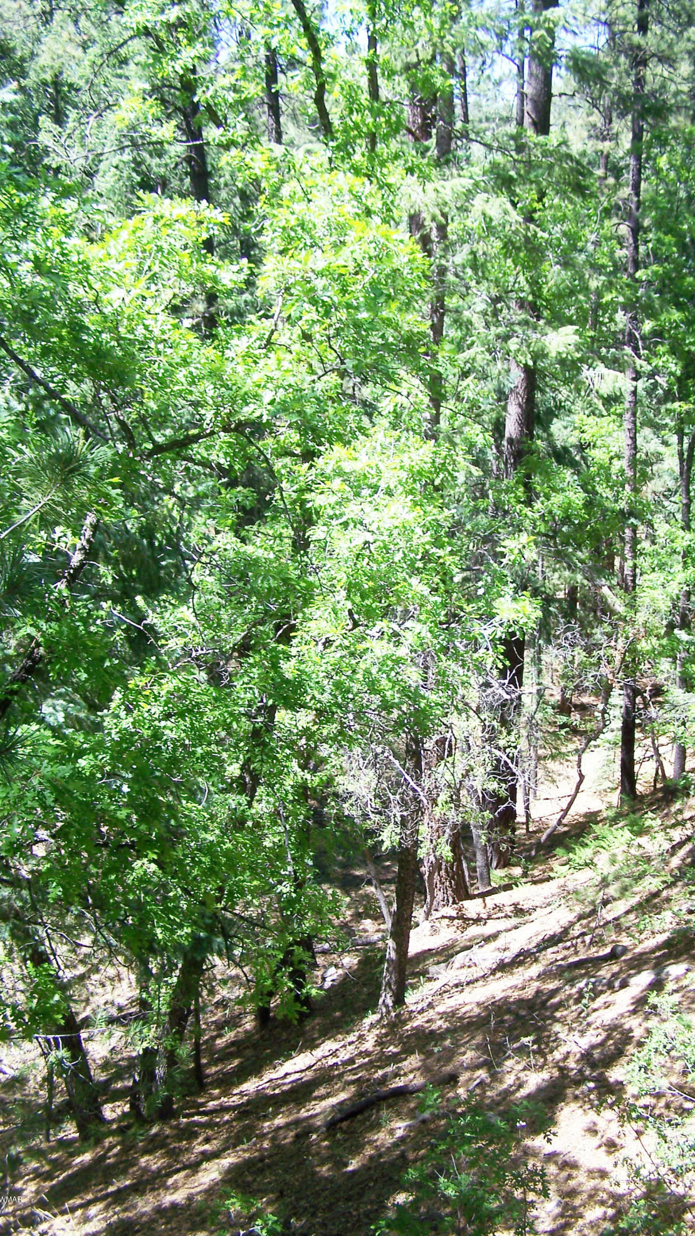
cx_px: 439
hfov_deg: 28.2
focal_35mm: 42
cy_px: 612
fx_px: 1376
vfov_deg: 48.4
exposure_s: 1/250
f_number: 2.8
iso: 64
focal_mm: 6.3
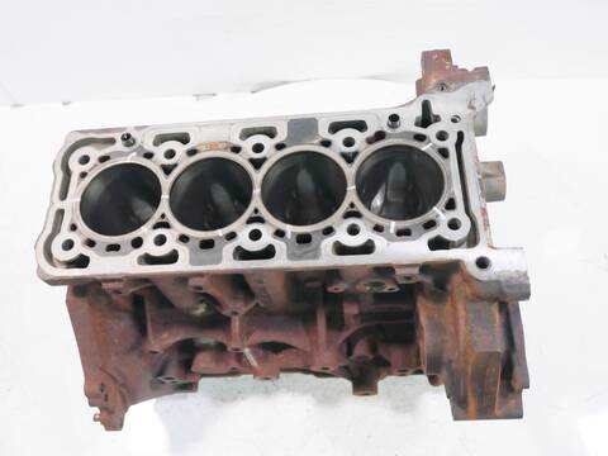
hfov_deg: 56.8
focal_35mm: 32
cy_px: 228
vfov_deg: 44.2
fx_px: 562
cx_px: 304
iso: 640
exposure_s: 1/60
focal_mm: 16
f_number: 4
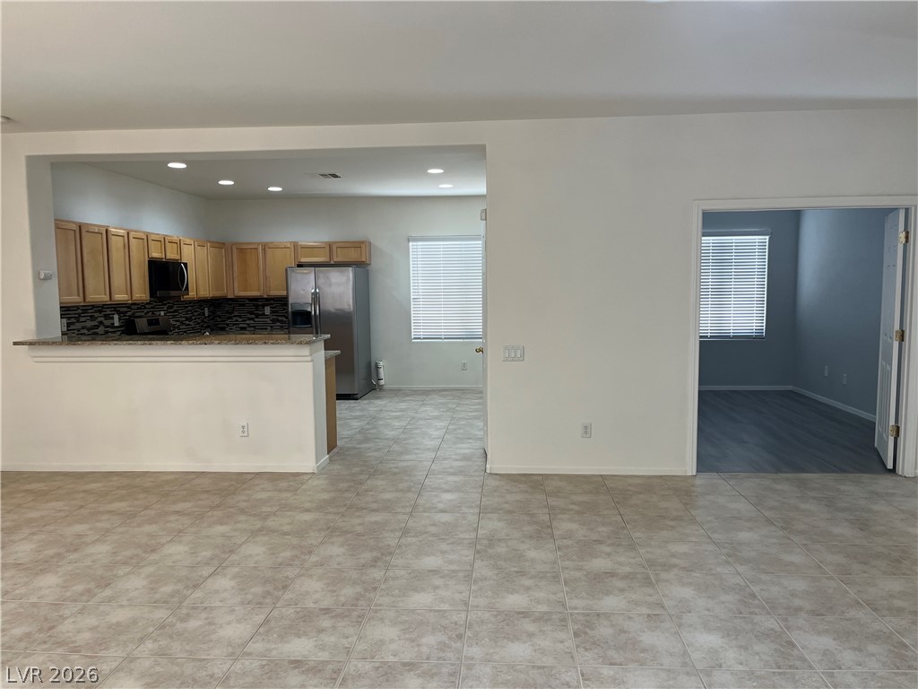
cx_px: 459
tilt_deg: -5.9
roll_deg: +0.8
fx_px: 690
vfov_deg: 53.1
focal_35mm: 26
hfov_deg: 67.3
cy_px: 344
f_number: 1.6
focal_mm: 5.1
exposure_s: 1/120
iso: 125
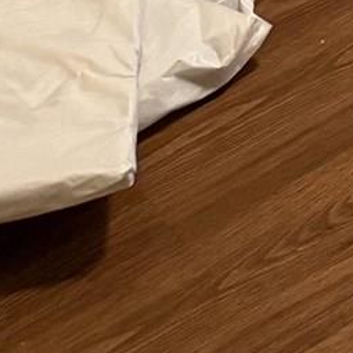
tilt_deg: -17.8
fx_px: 2215
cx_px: 1146
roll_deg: +0.2
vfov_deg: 7.2
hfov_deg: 7.7
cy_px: -961
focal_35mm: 192
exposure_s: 1/60
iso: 320
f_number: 1.78
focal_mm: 6.76
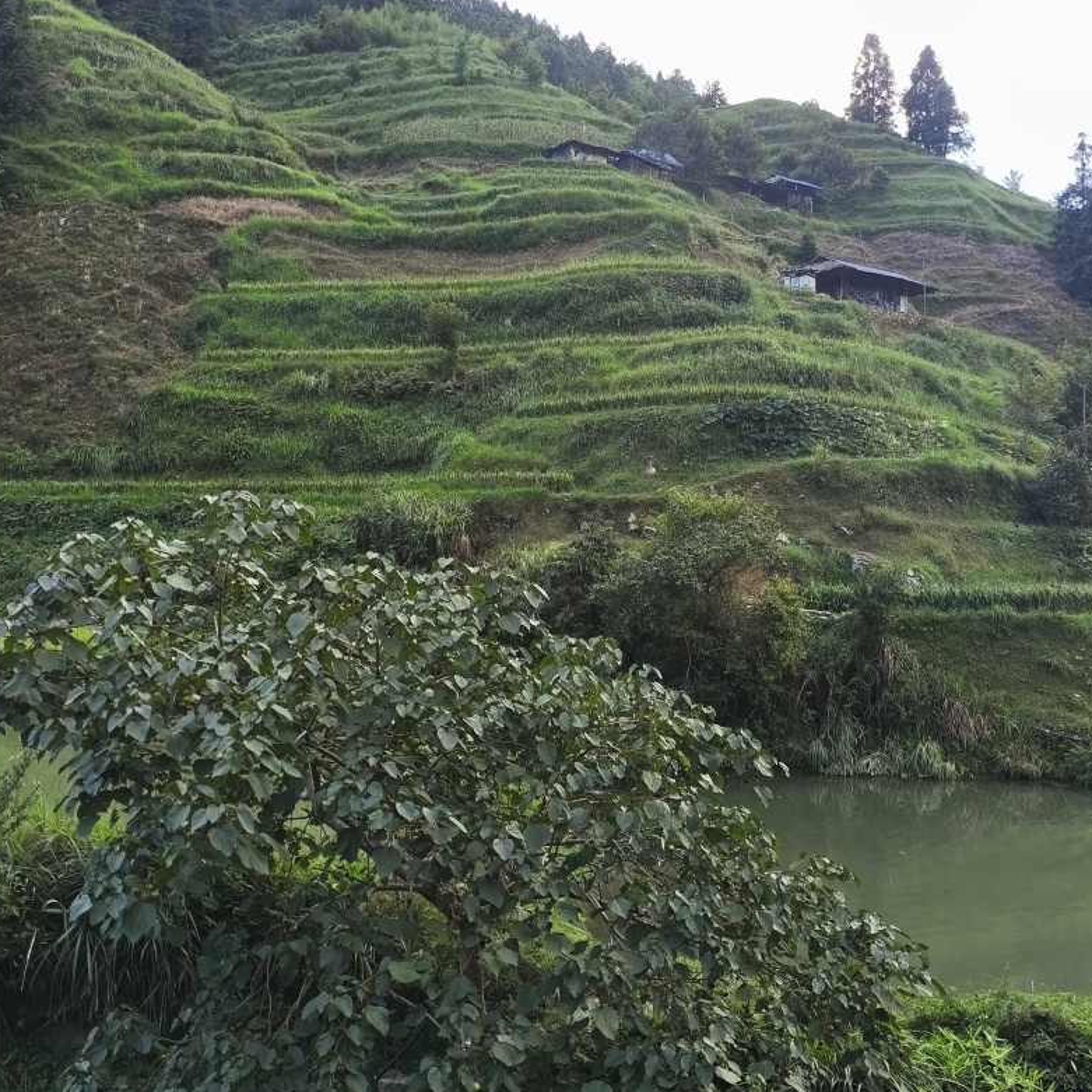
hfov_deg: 47.2
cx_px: 541
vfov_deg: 47.2
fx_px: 1249
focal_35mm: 35
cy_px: 556
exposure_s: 1/323
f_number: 1.5
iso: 50
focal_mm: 4.94
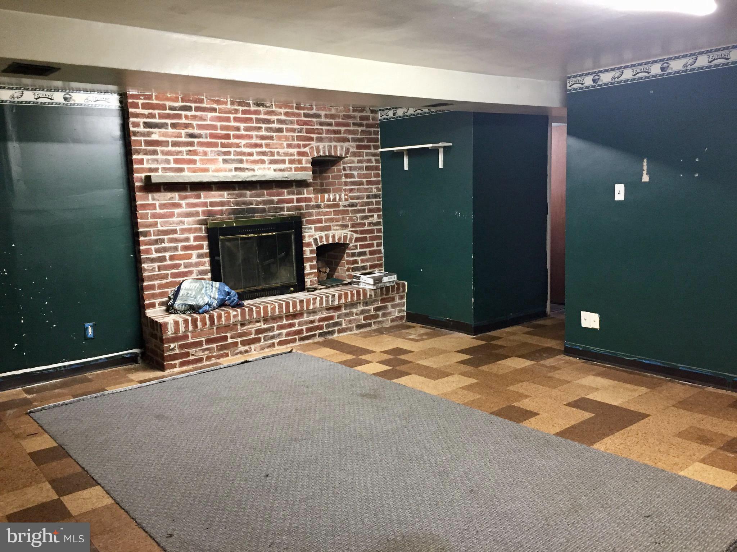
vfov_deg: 48.2
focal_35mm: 29
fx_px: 617
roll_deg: +1.8
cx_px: 368
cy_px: 276
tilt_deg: -8.2
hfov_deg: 61.7
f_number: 2.2
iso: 200
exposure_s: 1/33
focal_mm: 4.15
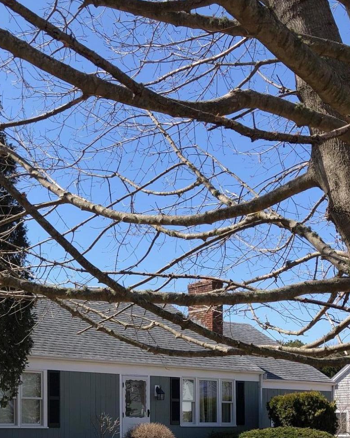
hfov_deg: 26.5
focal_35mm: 56
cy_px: 433
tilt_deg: +2.0
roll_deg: -0.1
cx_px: 53
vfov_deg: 31.2
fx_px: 725
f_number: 1.8
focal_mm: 4
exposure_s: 1/1200
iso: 20
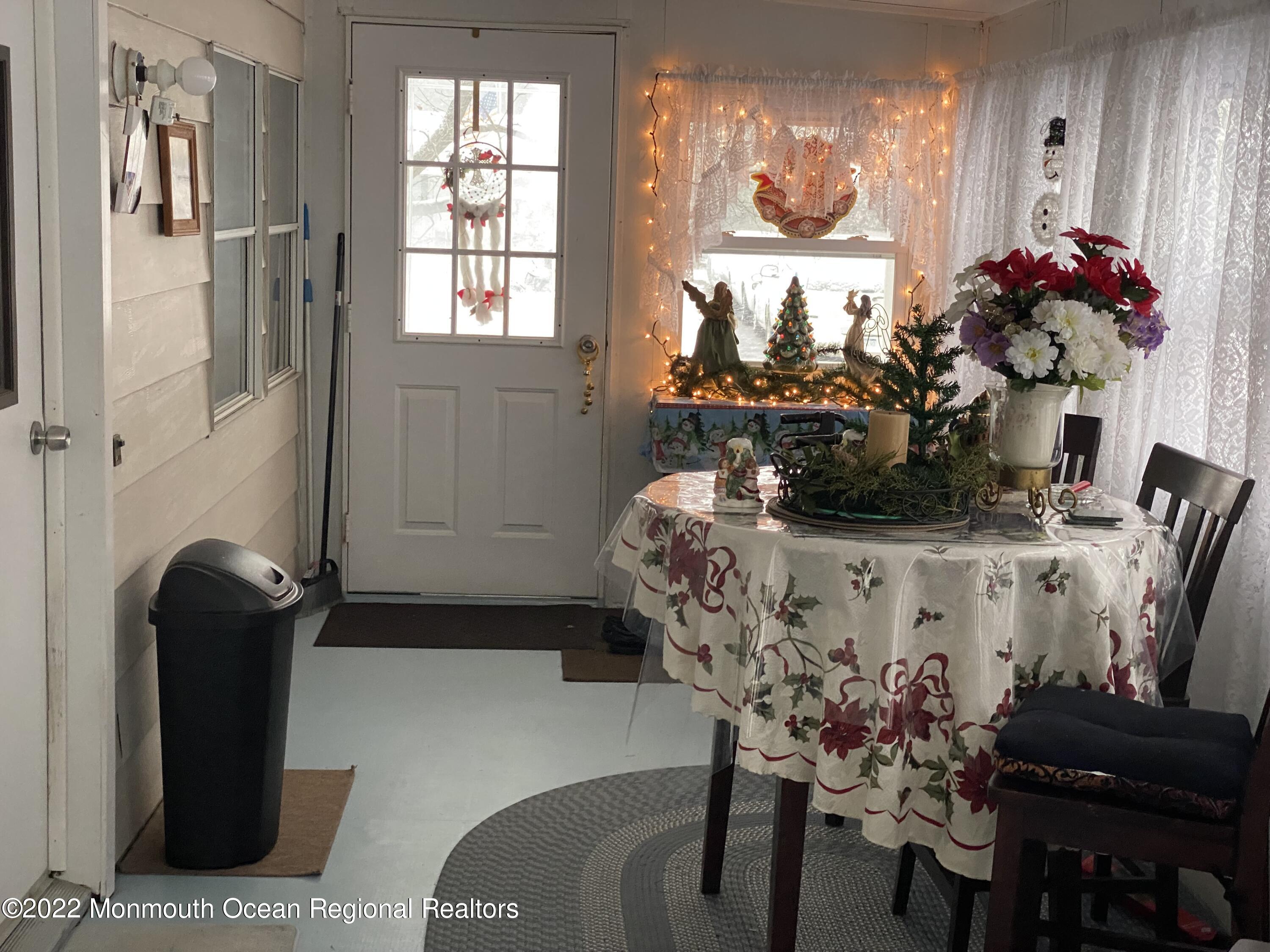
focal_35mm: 52
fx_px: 1908
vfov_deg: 28.0
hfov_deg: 36.8
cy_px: 476
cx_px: 635
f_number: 2
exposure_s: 1/60
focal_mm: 6
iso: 250
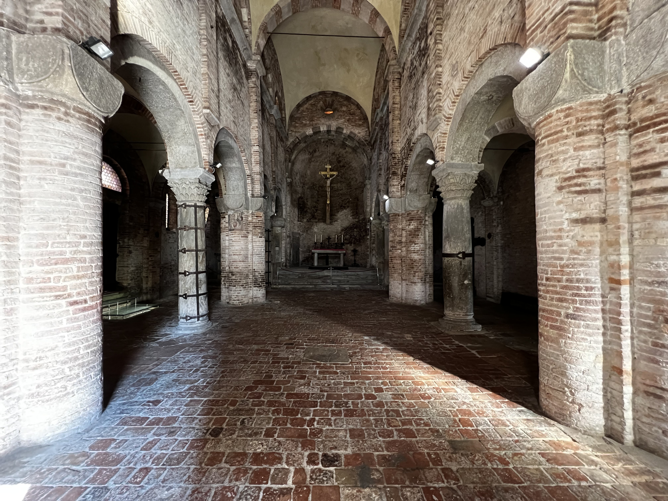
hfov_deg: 106.2
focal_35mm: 13
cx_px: 334
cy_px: 250
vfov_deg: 89.9
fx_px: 251
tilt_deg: +1.1
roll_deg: -0.8
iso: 800
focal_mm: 1.57
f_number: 1.8
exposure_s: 1/60
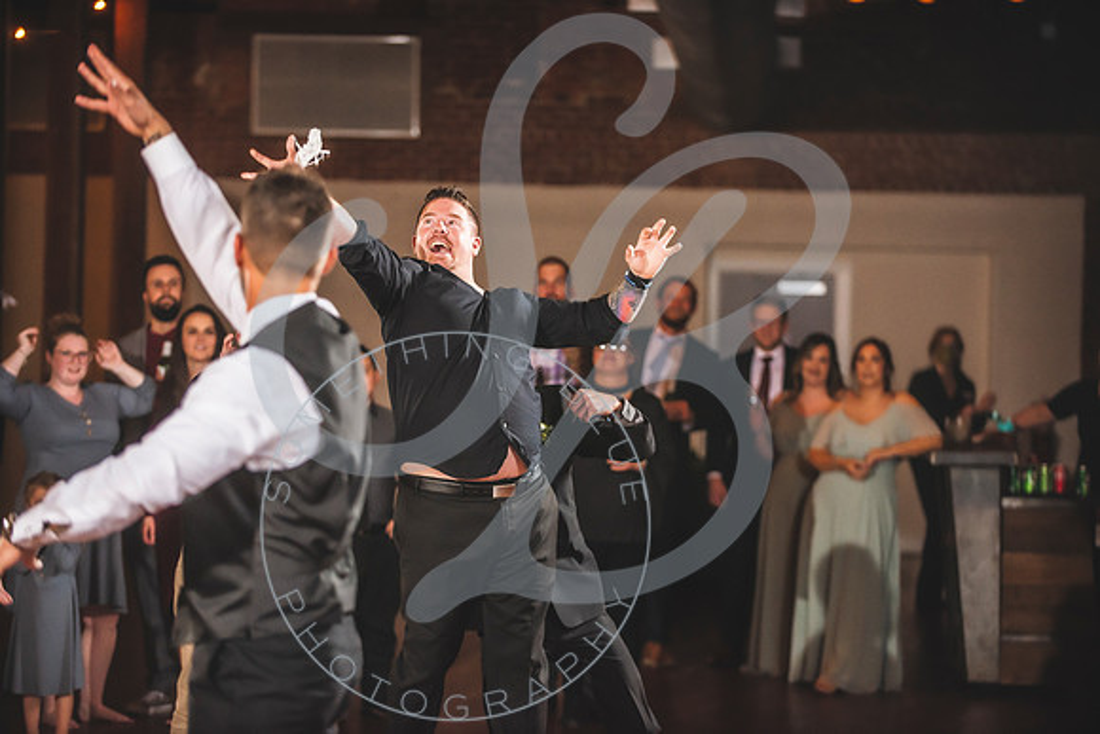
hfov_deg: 17.6
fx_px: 3545
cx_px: 550
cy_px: 367
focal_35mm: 116
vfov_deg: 11.8
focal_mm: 116
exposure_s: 1/200
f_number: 2.8
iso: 1250
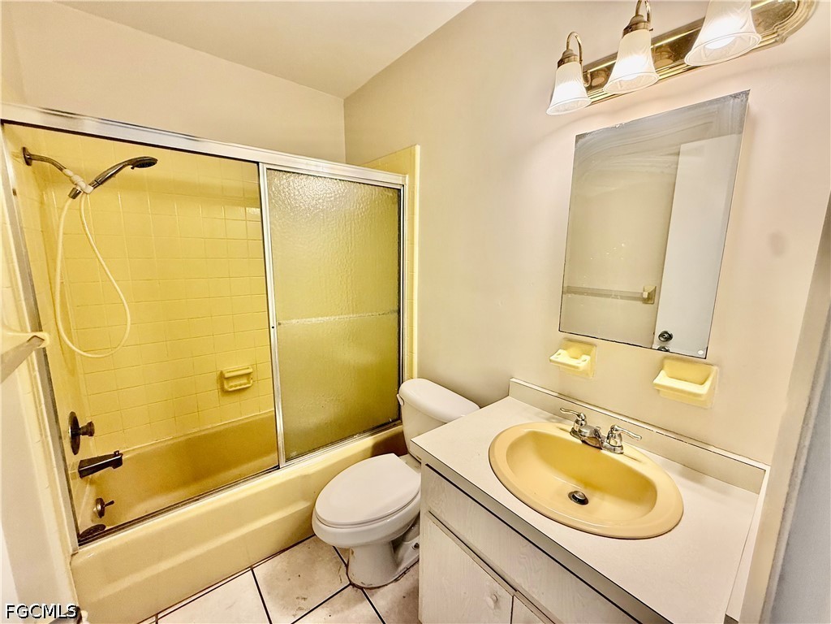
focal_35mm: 14
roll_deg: -1.1
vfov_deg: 85.7
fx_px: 336
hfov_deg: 102.1
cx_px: 416
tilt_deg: -9.8
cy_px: 312
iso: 160
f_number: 2.2
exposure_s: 1/120
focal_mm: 2.22
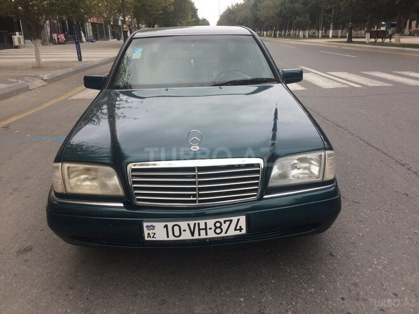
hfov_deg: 61.7
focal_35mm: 29
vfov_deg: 48.2
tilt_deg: -18.6
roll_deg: +2.5
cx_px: 210
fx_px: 351
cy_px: 157
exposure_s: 1/214
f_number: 2.2
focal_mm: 4.15
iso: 32
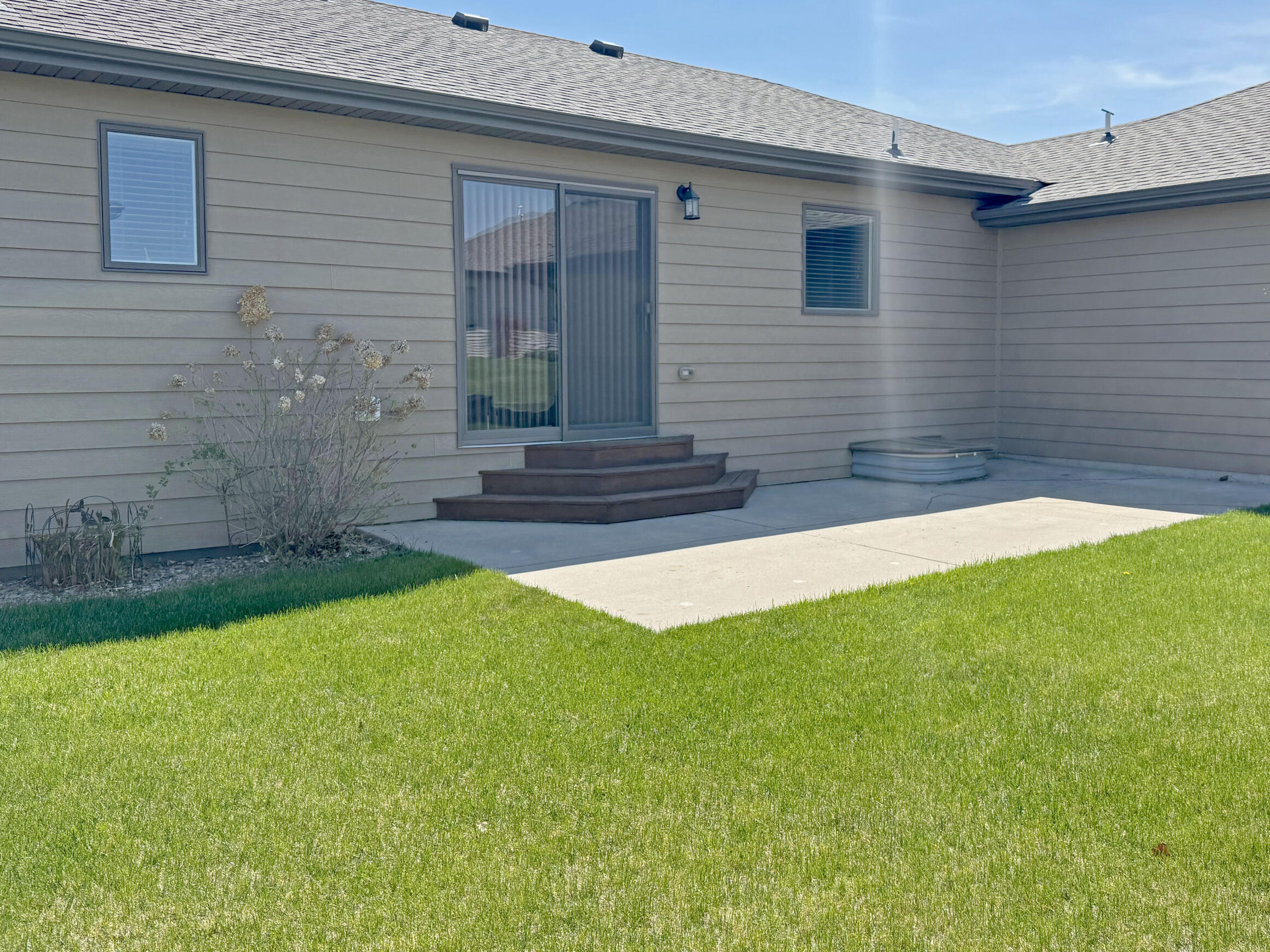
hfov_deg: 58.1
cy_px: 420
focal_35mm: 31
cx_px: 733
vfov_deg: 45.4
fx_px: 1137
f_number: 1.78
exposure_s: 1/3802
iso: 80
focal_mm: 6.76
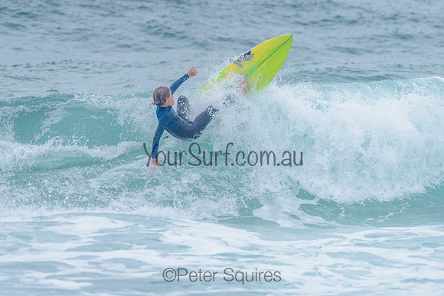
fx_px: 7559
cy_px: 116
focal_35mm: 613
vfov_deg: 2.2
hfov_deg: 3.4
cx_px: 201
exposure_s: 1/2000
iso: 160
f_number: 5.6
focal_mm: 500
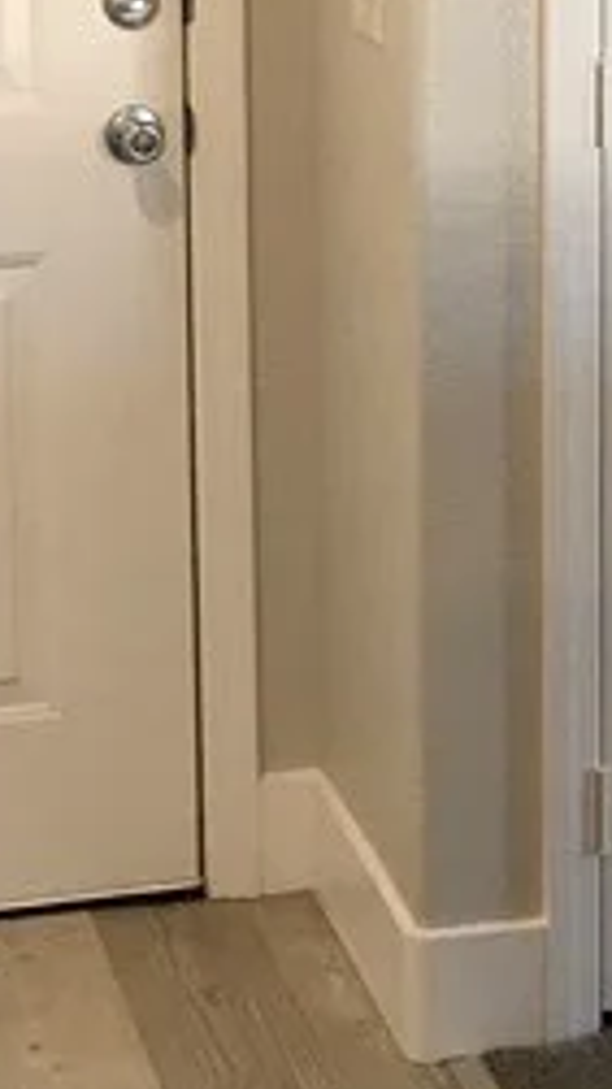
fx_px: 3725
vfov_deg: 16.3
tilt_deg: -7.5
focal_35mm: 129
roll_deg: +0.1
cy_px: 9
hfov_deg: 9.3
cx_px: 634
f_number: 2.2
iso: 32
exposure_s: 1/30
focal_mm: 4.15
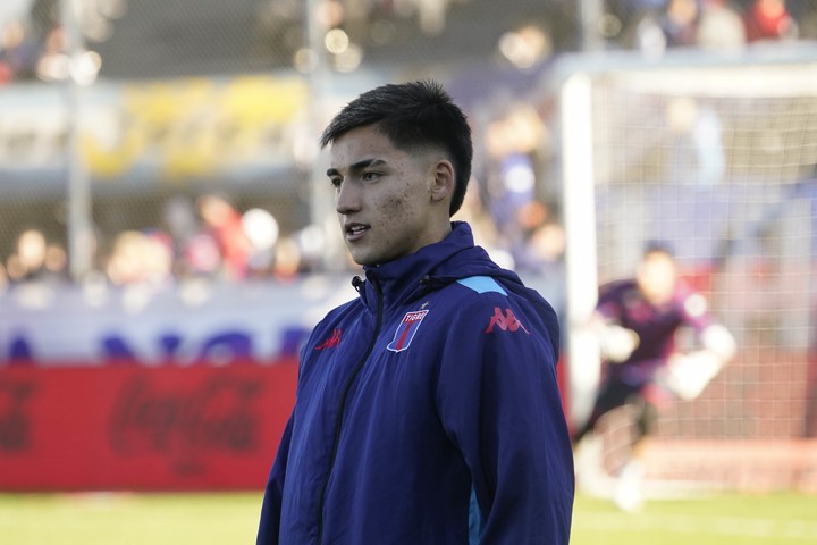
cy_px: 272
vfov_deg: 3.7
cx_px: 408
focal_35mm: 367
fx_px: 8328
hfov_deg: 5.6
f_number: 5.6
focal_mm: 245
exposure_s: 1/800
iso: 1000
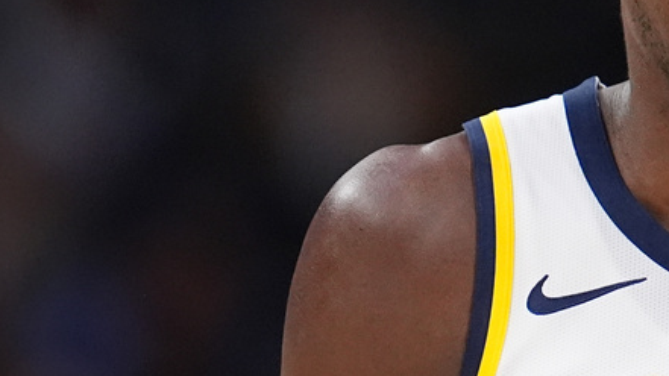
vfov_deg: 0.8
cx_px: 759
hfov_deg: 1.5
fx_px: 25898
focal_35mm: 1460
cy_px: 171
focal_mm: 400
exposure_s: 1/1600
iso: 5000
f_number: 3.2
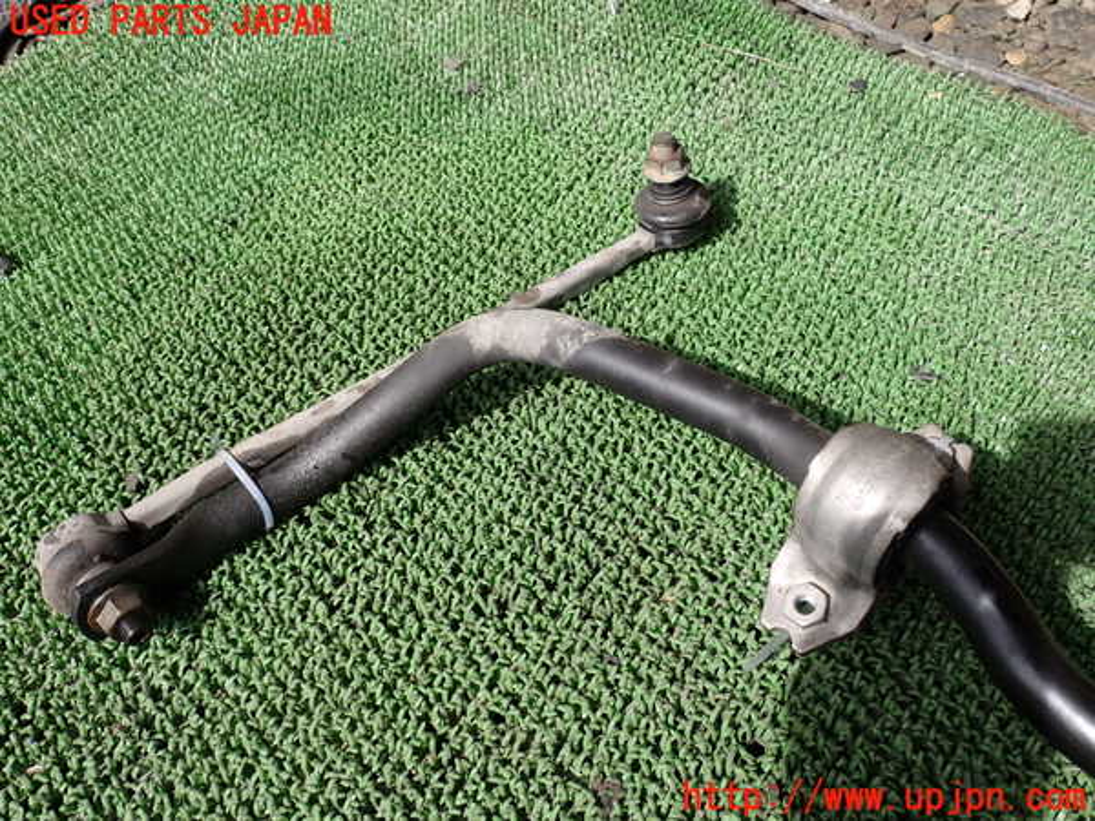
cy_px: 410
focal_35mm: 32
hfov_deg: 56.8
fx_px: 1012
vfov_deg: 44.2
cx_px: 548
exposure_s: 1/320
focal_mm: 5.79
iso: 100
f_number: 3.2
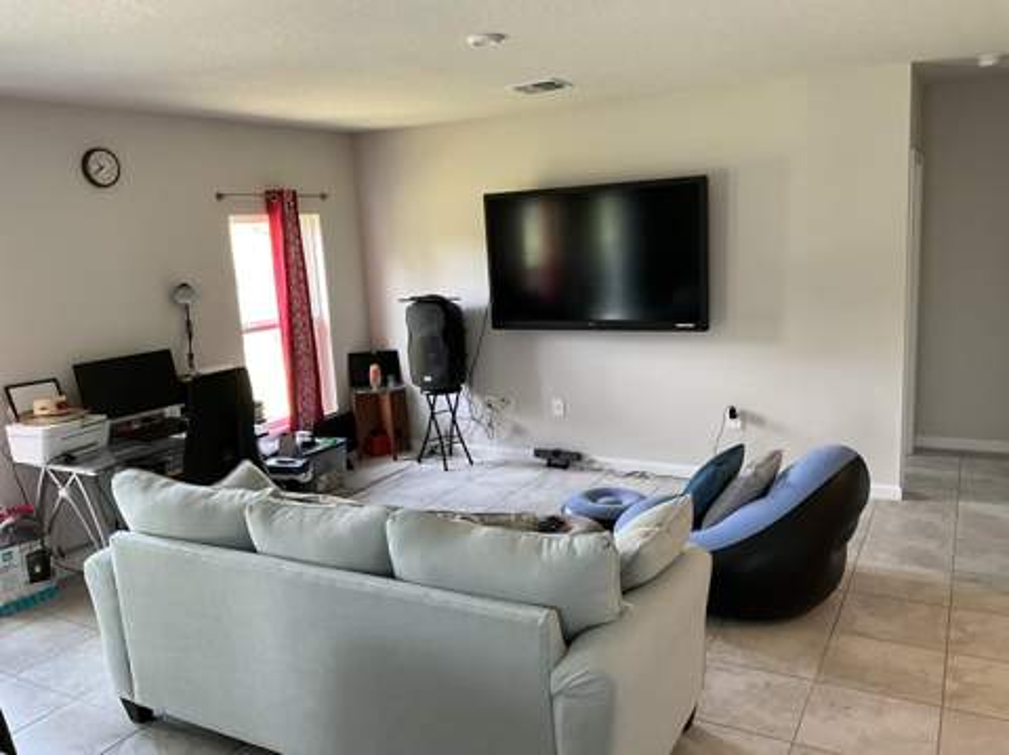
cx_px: 504
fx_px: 844
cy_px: 378
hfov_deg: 61.7
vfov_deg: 48.2
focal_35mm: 29
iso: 100
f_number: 1.8
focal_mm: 3
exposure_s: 1/60
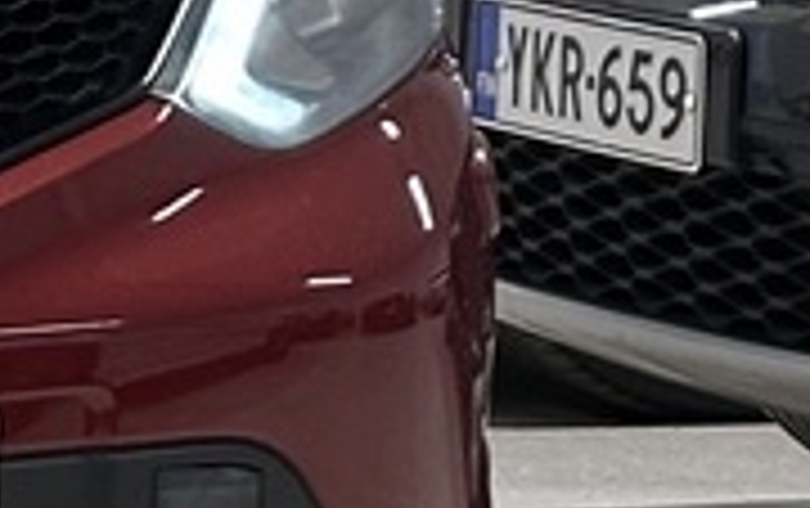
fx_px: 8974
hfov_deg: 4.9
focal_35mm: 406
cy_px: -418
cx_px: -1521
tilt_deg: -1.3
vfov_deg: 3.2
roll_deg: +0.5
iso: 125
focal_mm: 6.86
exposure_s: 1/56
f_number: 1.78
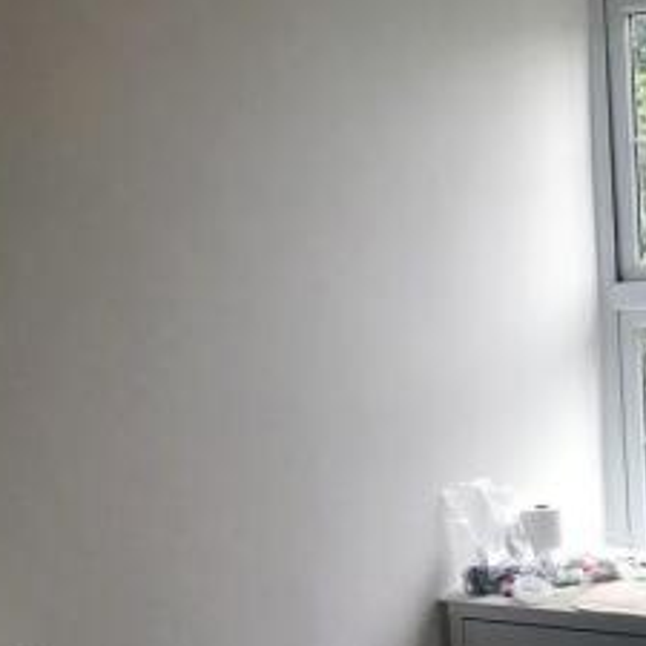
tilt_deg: -12.0
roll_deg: +3.1
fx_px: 1351
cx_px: 616
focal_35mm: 64
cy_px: 512
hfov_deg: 25.8
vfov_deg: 26.4
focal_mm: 3.99
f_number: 1.8
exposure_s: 1/33
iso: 40
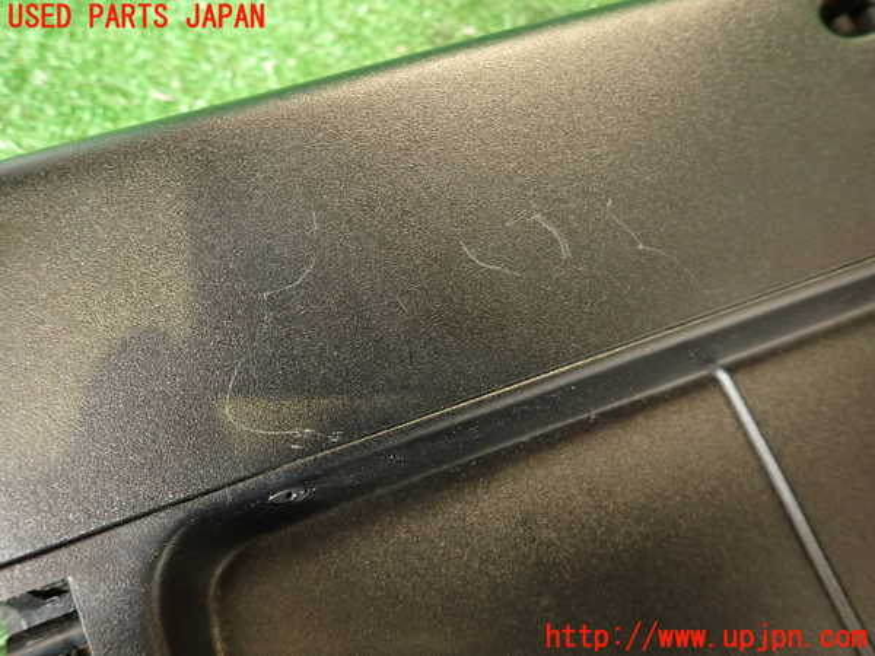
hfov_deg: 69.4
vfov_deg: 54.9
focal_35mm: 25
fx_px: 632
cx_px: 438
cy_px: 328
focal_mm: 4.5
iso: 320
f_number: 2
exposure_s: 1/30
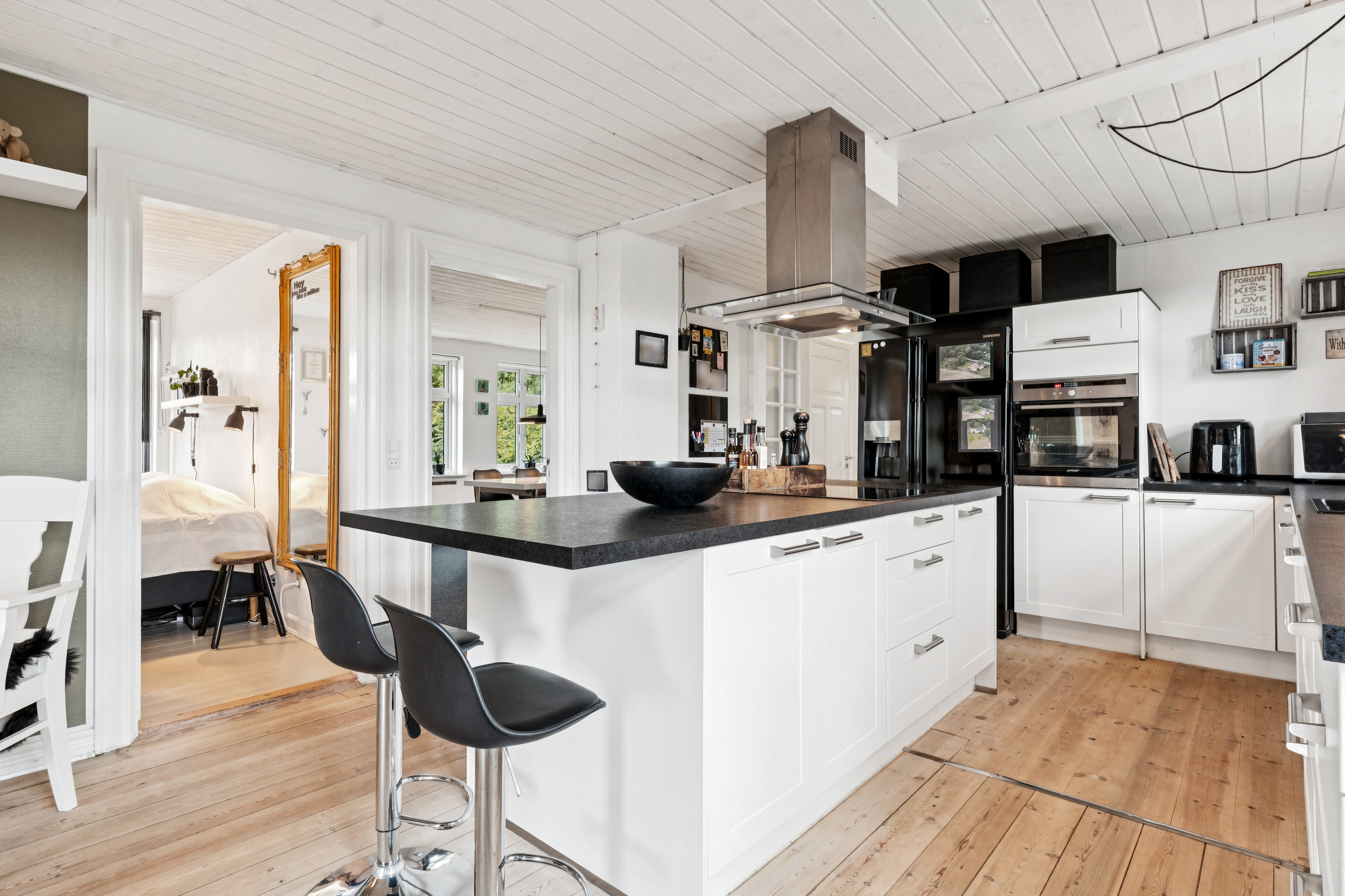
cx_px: 672
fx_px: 672
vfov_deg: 67.4
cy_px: 448
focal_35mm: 18
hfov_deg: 90.0
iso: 200
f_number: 8
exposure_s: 1/2.5
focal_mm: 18
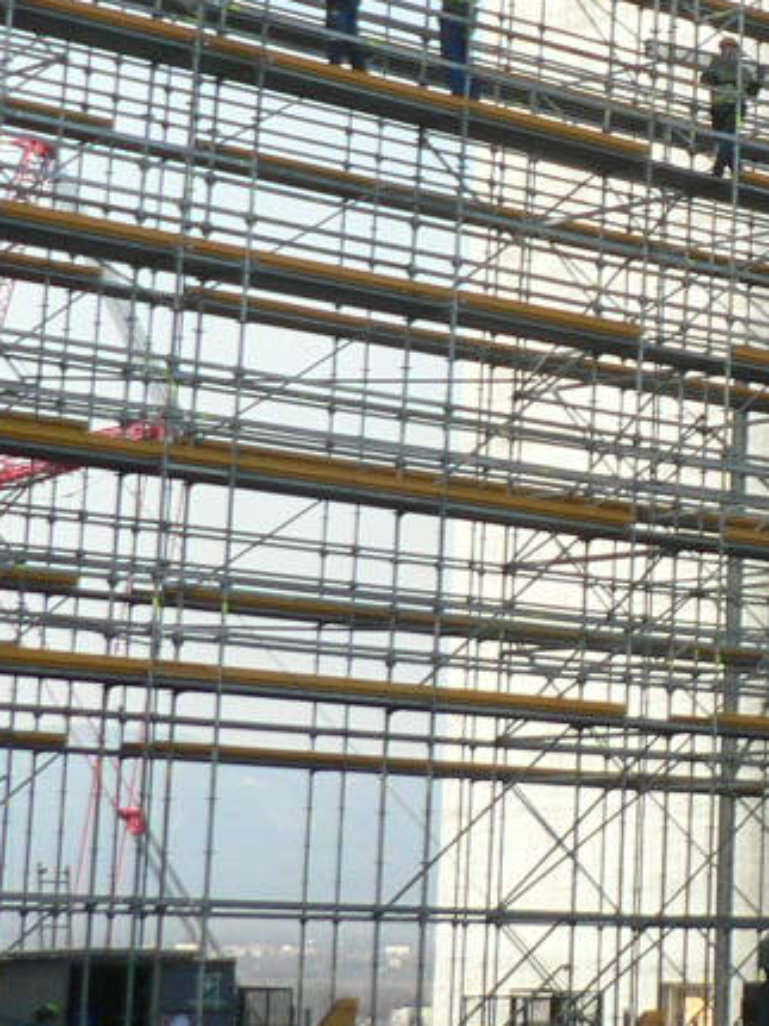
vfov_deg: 18.2
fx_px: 3171
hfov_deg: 12.9
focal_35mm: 107
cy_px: 179
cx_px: 1231
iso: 100
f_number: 2.8
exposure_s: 1/1000
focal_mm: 6
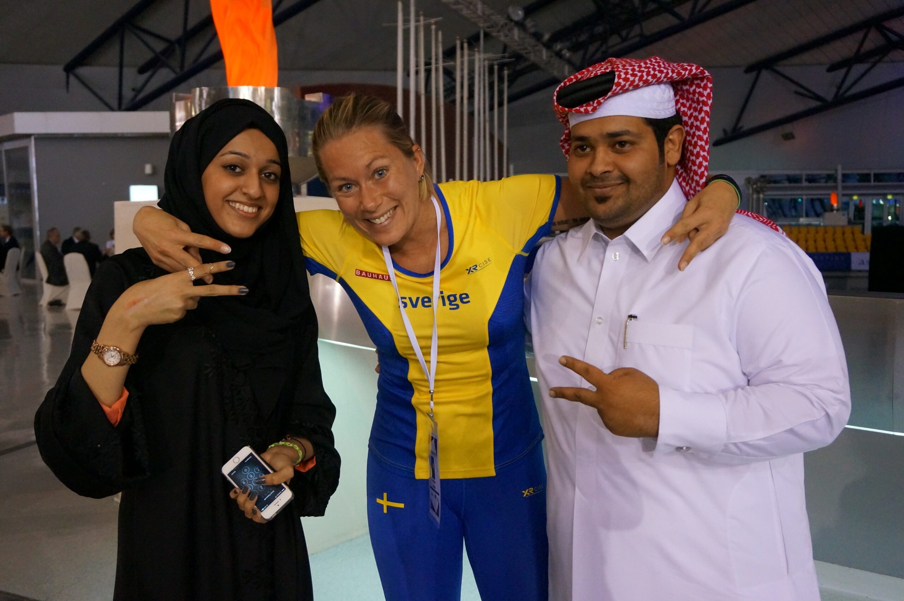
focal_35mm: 32
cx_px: 452
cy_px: 300
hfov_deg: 59.5
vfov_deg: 41.6
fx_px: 790
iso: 3200
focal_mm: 21
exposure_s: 1/125
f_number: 4
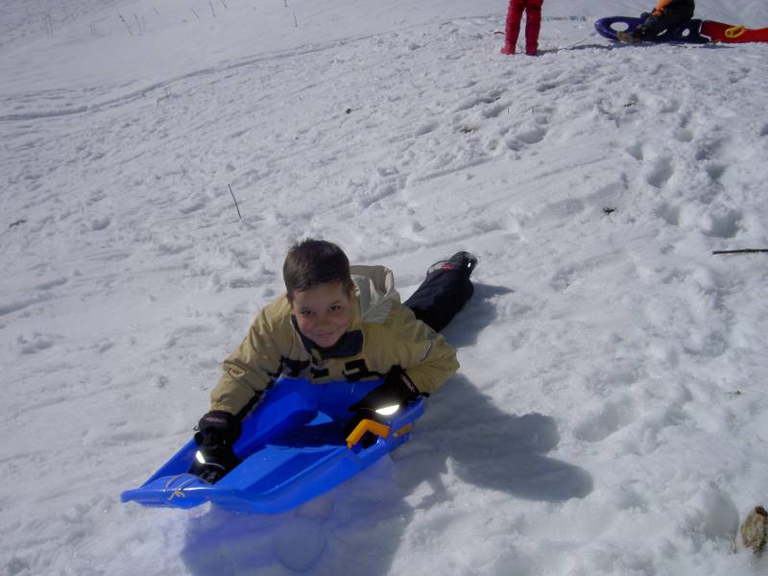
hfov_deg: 47.9
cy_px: 288
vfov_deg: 36.8
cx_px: 384
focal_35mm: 39
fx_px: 865
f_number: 4.7
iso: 100
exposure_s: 1/2000
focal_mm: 8
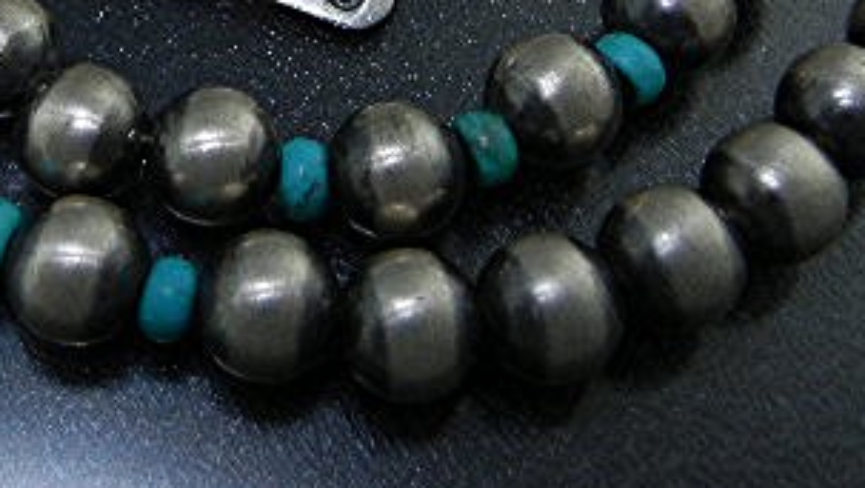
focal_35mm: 69
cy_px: -160
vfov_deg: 16.5
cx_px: 203
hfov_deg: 30.0
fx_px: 1584
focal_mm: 5.4
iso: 271
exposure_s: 1/30
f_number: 7
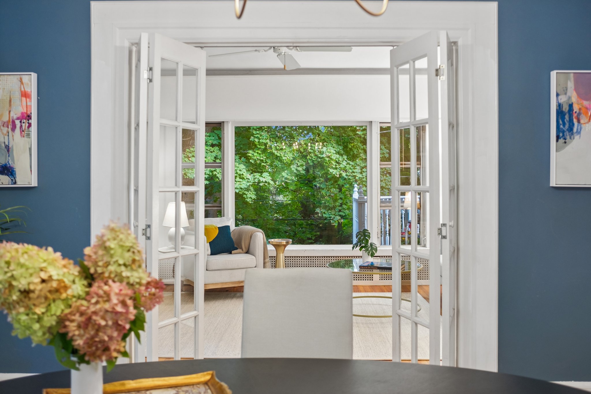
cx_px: 296
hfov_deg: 54.4
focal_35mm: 35
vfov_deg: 37.8
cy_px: 197
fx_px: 574
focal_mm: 23
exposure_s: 1/45
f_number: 2.8
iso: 640
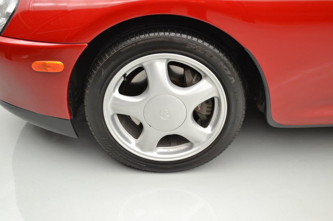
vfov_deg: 34.2
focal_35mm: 39
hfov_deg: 49.6
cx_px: 166
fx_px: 361
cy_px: 110
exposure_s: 1/25
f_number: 4.2
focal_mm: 26
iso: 400
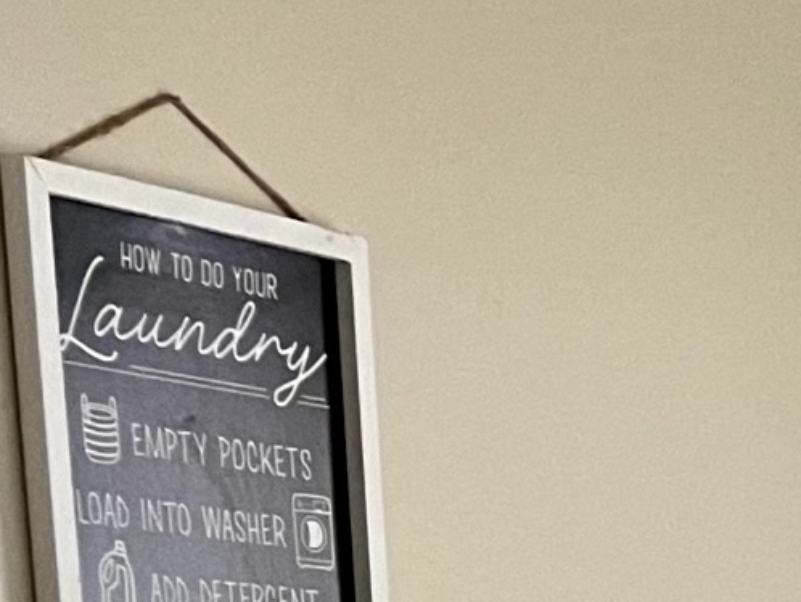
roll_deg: -0.7
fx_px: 3565
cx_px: 1818
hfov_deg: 11.1
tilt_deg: -10.9
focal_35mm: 154
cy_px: 1611
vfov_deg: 8.5
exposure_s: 1/60
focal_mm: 4.2
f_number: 1.6
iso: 125
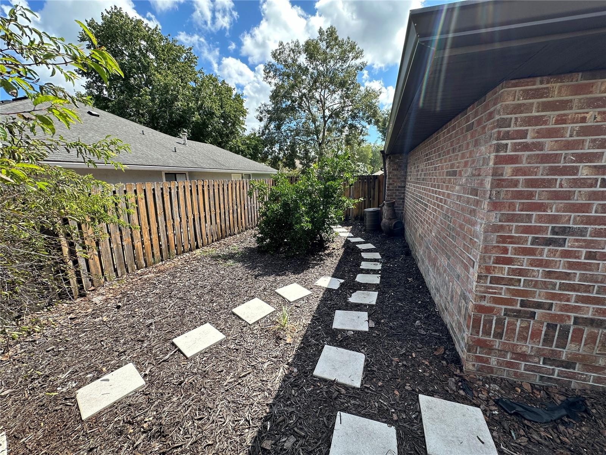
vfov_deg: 85.7
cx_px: 303
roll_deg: -0.8
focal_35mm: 14
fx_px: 245
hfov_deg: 102.1
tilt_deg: -13.5
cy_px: 228
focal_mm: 2.22
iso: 40
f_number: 2.2
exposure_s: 1/569
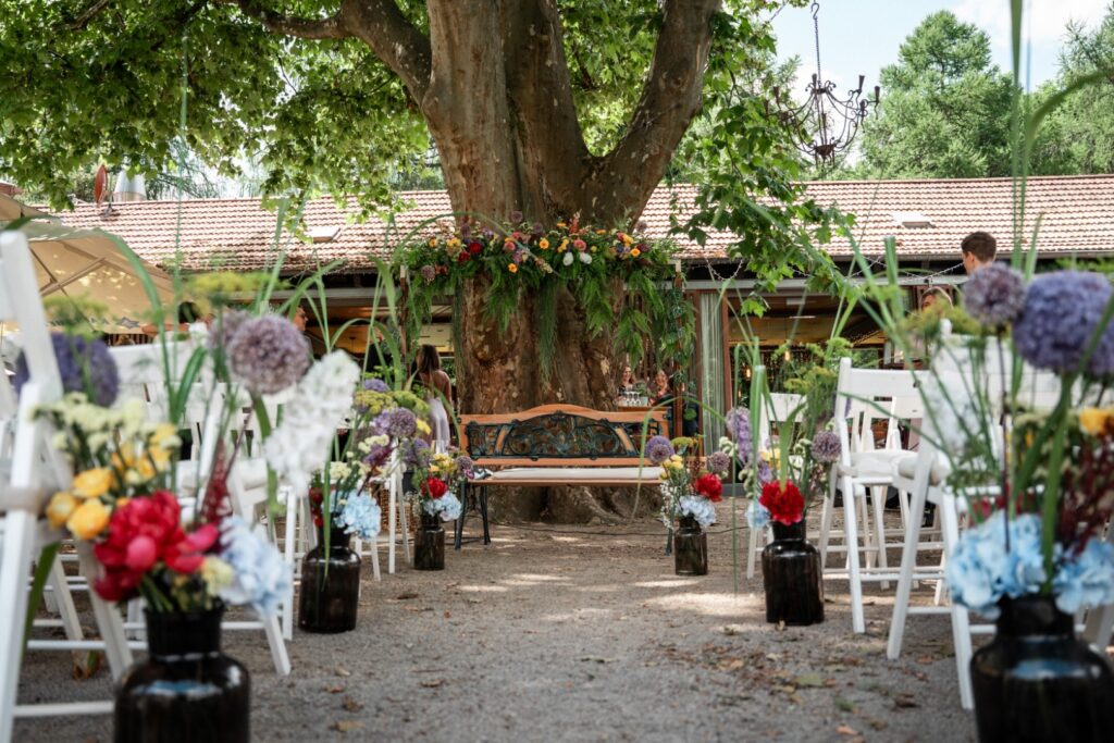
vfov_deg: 42.5
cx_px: 524
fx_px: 956
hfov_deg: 60.4
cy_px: 372
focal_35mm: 31
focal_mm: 29.2
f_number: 2.8
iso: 125
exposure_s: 1/400
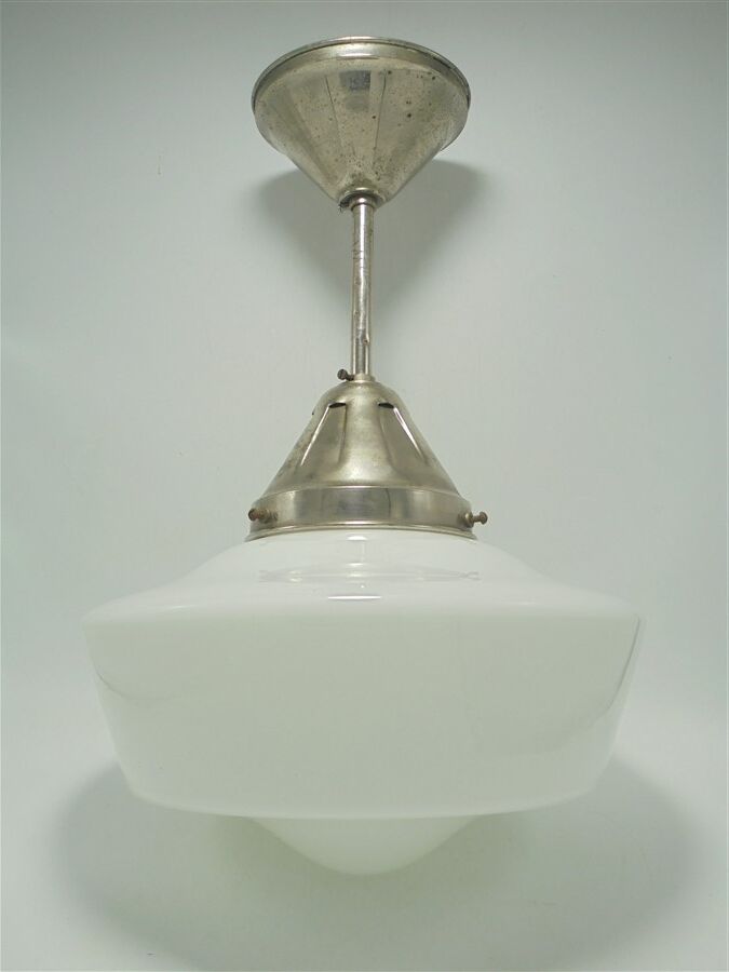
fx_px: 955
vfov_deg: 54.0
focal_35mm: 34
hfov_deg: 41.8
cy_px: 486
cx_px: 364
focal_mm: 6.1
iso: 100
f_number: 4
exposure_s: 1/80
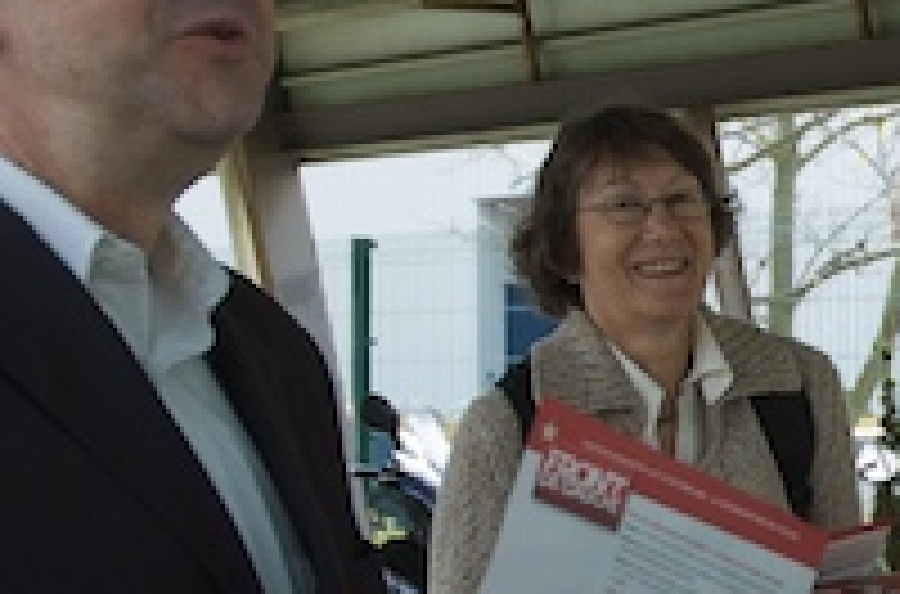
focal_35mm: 150
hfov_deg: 13.0
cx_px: 1328
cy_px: 344
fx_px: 3738
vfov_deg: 9.1
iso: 200
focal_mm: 25
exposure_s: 1/200
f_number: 5
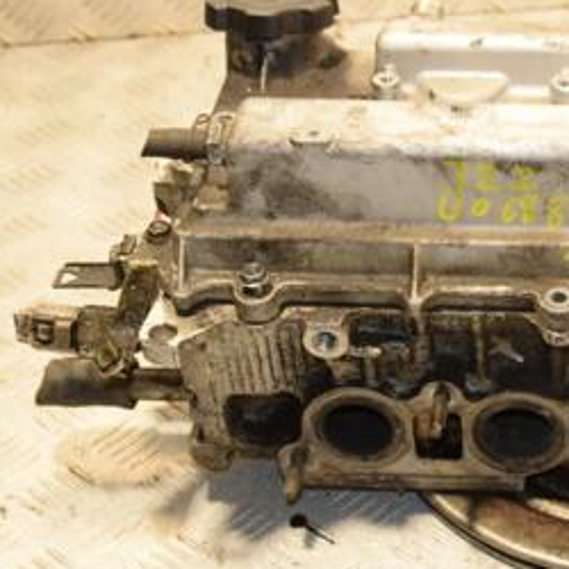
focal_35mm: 98
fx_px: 1822
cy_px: 253
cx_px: 605
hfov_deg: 17.2
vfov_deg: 17.7
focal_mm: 32
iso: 800
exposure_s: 1/125
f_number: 5
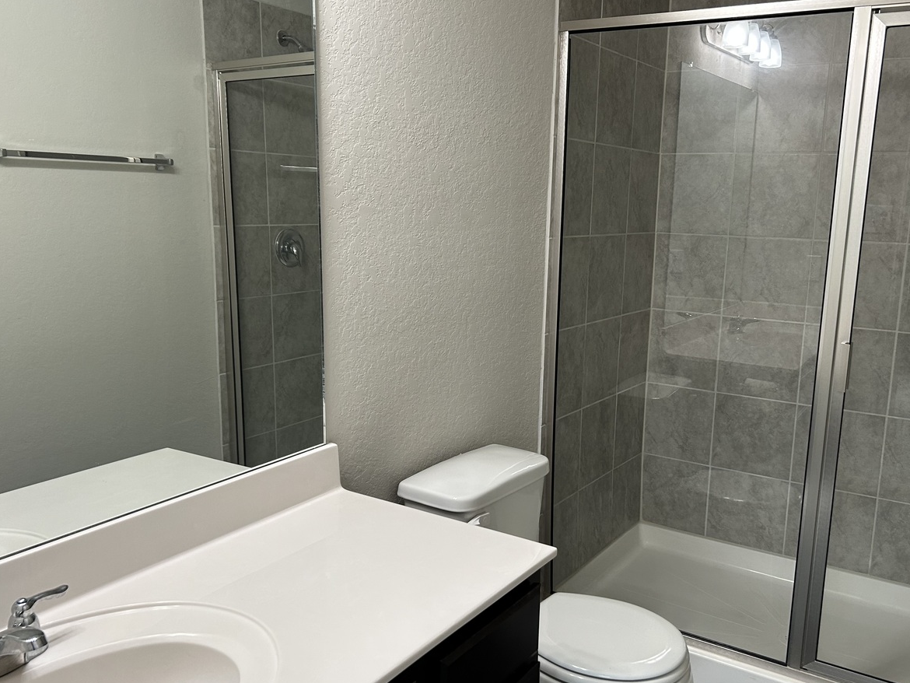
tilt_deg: -10.5
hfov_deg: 56.8
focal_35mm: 32
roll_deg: -0.9
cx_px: 481
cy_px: 353
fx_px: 841
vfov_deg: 44.2
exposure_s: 1/120
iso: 125
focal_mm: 5.7
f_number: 1.5
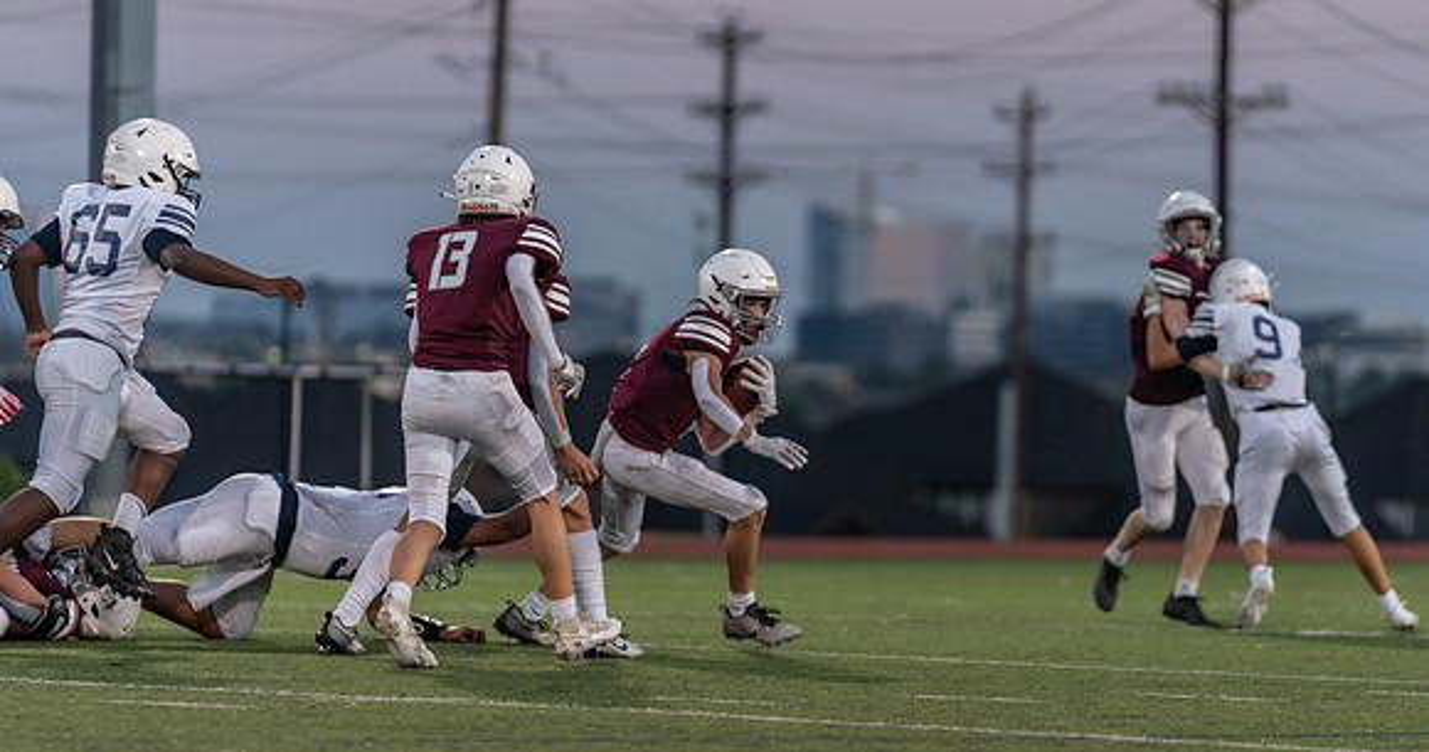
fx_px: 9443
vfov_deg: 4.6
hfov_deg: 8.7
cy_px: 395
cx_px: 790
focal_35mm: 253
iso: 800
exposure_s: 1/640
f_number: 2.8
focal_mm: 200
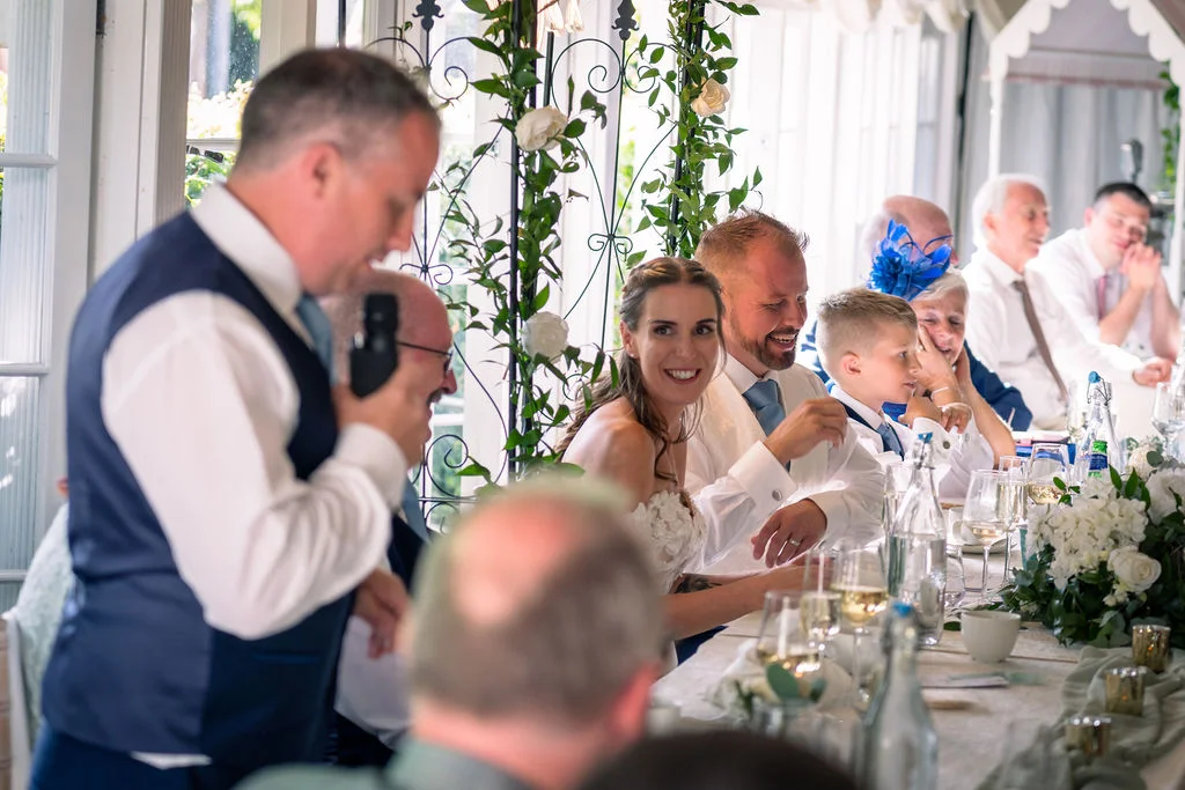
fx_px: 3703
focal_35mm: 113
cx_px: 674
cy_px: 324
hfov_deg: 18.2
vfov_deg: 12.2
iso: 400
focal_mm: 75
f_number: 2.8
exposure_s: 1/200
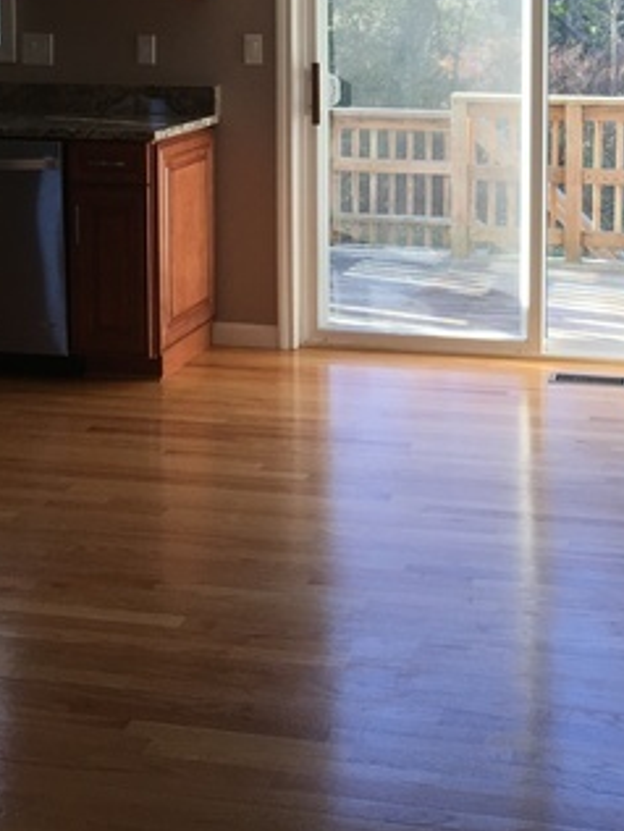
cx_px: 385
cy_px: 119
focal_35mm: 61
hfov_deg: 24.0
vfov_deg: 30.6
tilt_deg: -4.2
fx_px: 1465
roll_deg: -0.4
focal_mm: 4.15
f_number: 2.2
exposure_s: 1/120
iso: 40
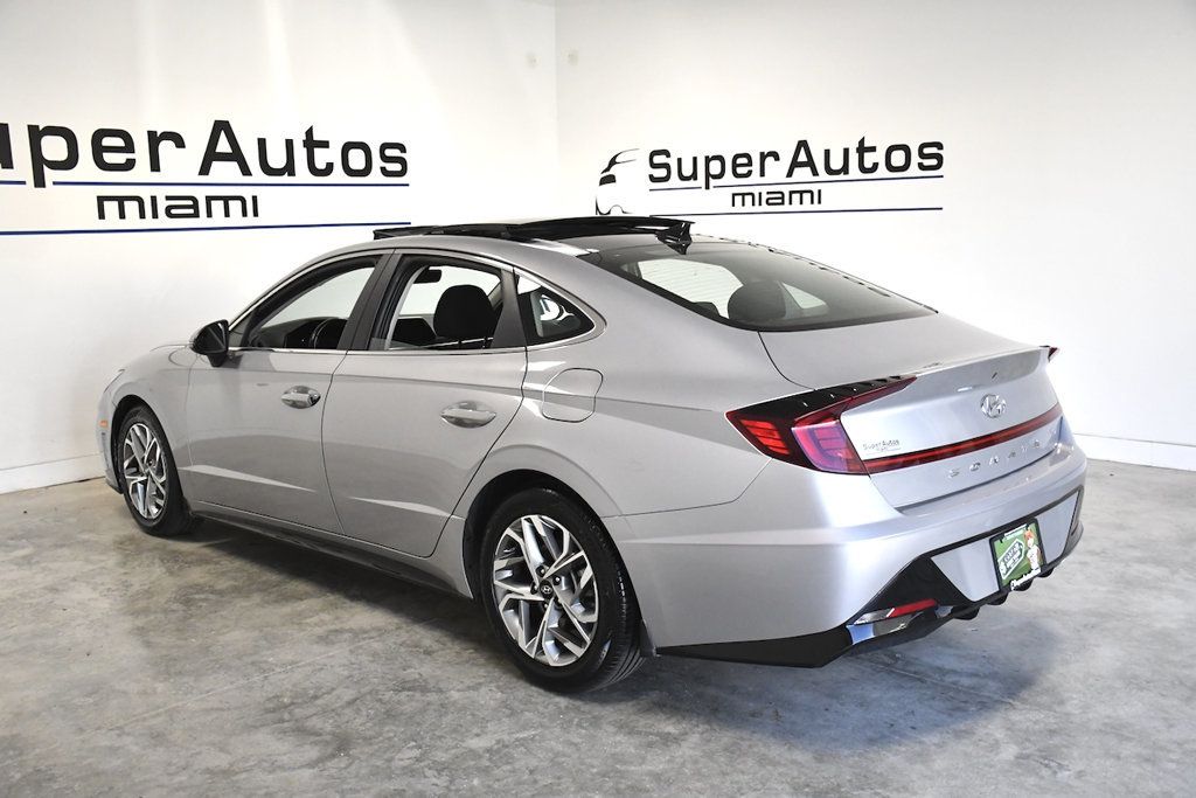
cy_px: 399
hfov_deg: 55.8
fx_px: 1130
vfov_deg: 38.9
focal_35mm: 34
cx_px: 598
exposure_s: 1/1600
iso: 2500
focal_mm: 23
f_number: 3.8
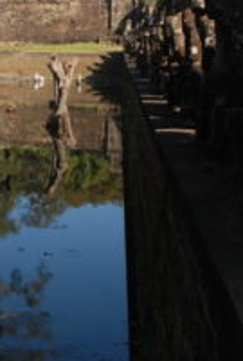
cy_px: 111
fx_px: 826
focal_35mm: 82
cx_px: -33
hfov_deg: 16.2
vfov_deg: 24.5
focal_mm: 22
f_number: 11
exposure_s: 1/160
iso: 200
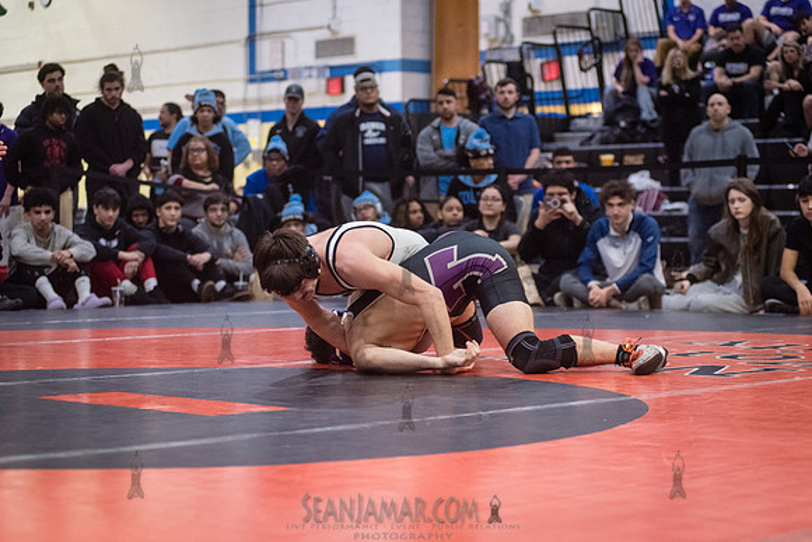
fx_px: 1940
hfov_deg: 23.6
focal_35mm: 86
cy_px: 271
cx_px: 406
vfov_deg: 15.9
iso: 8000
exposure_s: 1/500
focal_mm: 86
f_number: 3.2
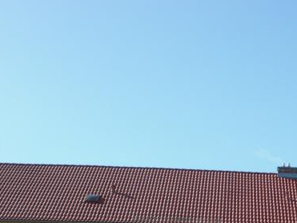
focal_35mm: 105
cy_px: 288
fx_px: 901
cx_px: 343
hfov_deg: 17.9
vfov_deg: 13.6
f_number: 5.6
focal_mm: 6.3
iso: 100
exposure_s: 1/400
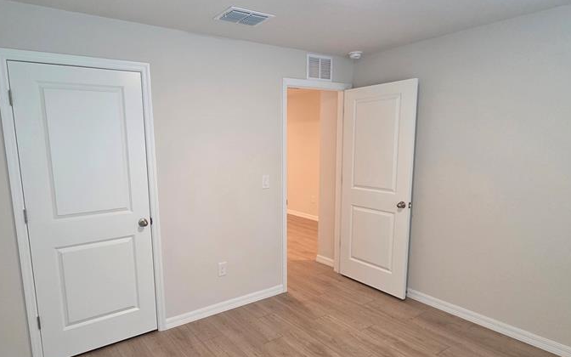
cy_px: 201
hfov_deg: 81.9
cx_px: 249
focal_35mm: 21
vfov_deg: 57.1
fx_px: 327
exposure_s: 1/60
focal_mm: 2.2
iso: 400
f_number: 2.2
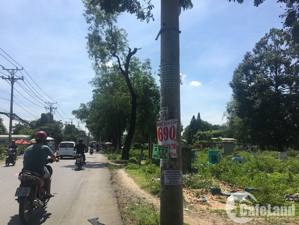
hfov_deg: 61.7
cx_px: 150
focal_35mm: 29
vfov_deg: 48.2
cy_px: 112
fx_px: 250
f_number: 2.2
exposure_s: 1/1876
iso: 25
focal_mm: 4.15
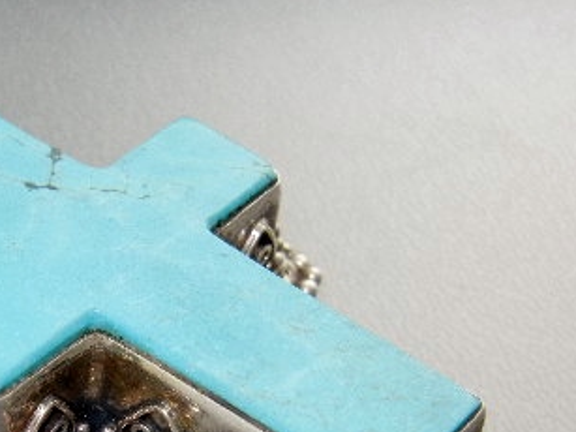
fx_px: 2046
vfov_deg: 11.9
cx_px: 79
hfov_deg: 15.9
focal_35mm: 123
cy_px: 400
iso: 200
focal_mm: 10.6
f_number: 4
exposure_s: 1/30.1
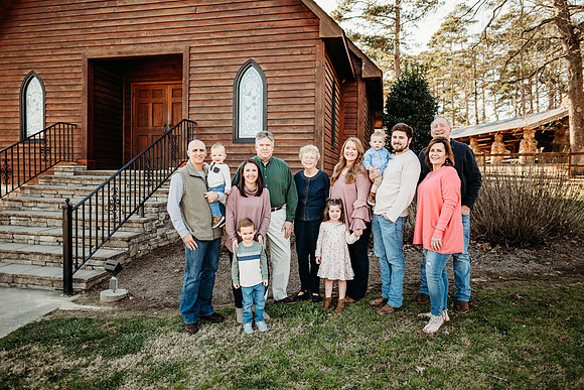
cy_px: 195
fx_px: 389
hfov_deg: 73.7
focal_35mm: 24
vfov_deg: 53.2
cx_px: 292
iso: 100
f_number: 1.8
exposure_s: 1/320
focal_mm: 24
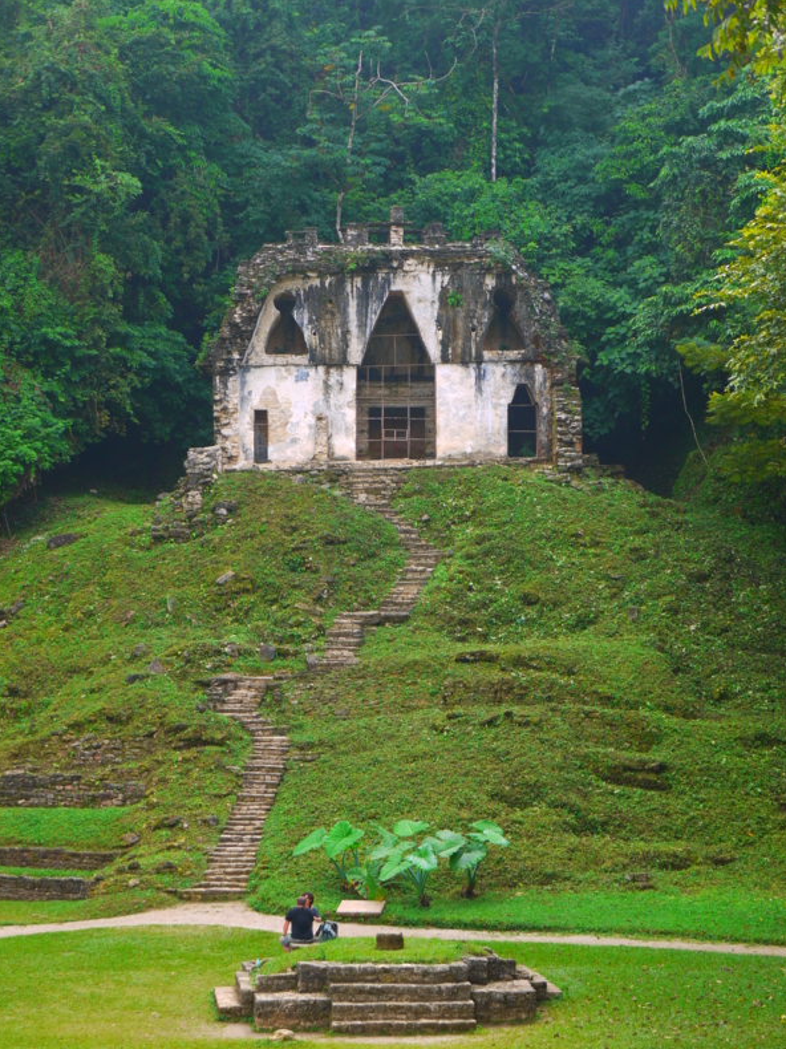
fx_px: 2393
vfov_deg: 24.7
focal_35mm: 79
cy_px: 528
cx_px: 393
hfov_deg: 18.7
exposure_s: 1/100
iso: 100
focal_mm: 39
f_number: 5.6
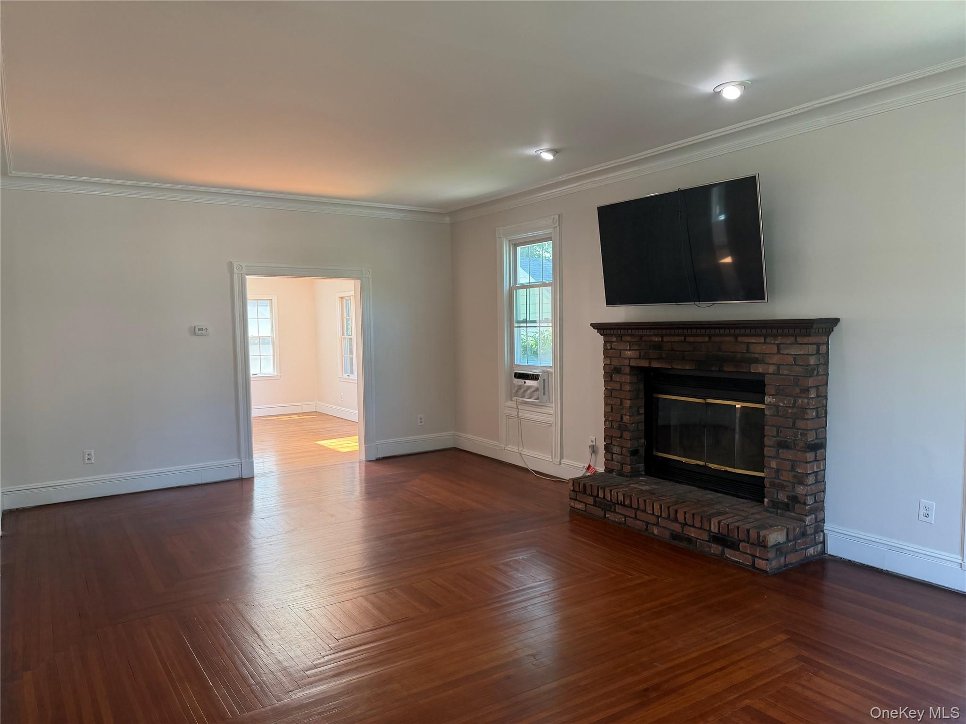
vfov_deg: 56.8
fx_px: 670
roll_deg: +1.0
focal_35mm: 24
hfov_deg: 71.6
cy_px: 362
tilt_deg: -4.6
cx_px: 483
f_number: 1.78
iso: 200
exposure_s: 1/120
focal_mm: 6.76
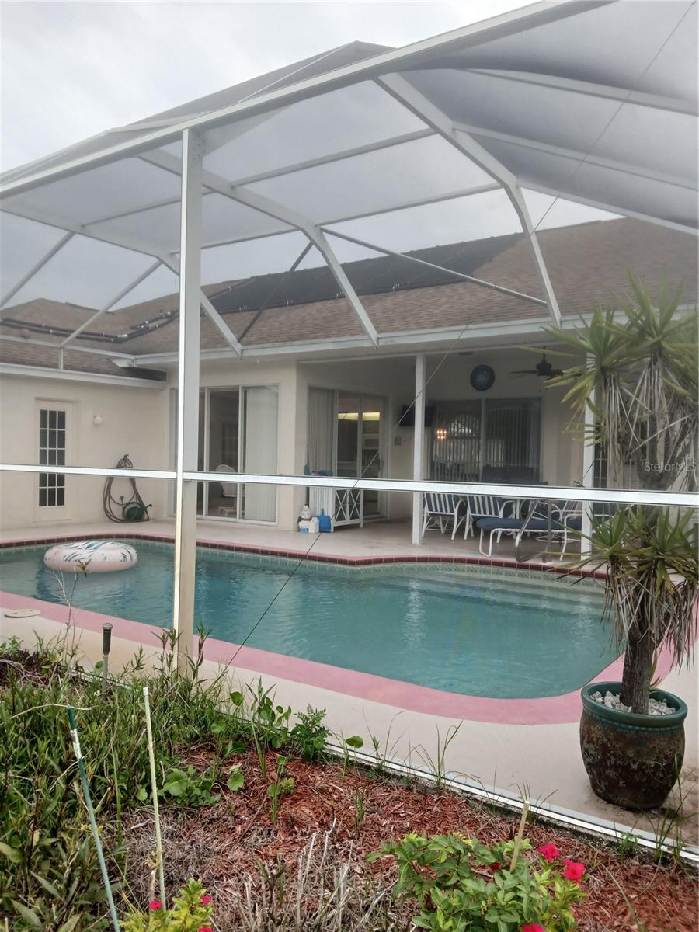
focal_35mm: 26
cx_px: 350
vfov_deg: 67.3
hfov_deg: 53.1
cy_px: 466
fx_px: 700
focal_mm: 3.98
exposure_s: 1/120
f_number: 1.8
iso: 40
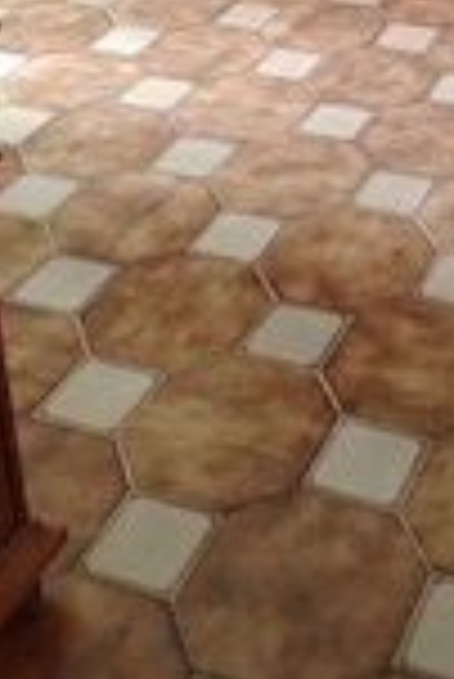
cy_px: -63
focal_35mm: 66
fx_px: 1246
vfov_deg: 27.9
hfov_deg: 20.0
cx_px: 454
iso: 1097
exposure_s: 1/33.3
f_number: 1.75
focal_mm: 5.25
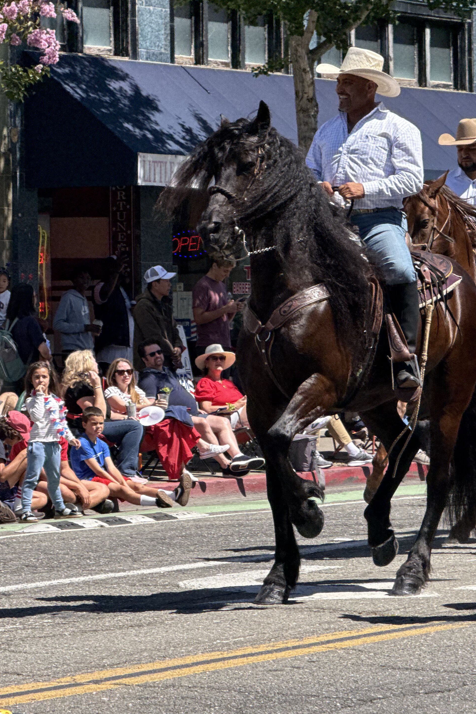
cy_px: 348
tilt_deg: -1.2
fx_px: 3471
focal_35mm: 175
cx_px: 499
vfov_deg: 11.7
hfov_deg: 7.8
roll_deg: +0.0
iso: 64
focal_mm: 15.66
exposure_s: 1/1064
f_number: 2.8
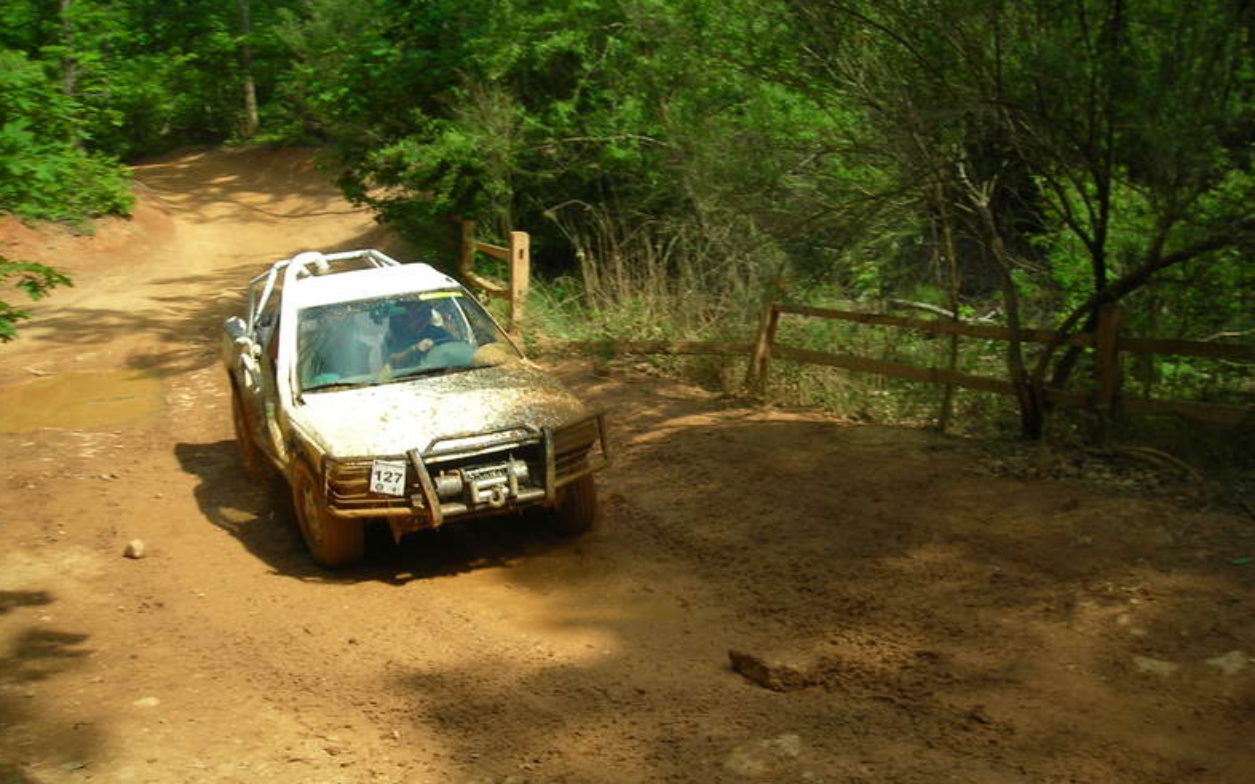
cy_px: 410
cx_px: 620
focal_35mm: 41
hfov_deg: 48.2
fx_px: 1402
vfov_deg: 31.2
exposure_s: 1/117
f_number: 6.4
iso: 79
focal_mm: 6.3
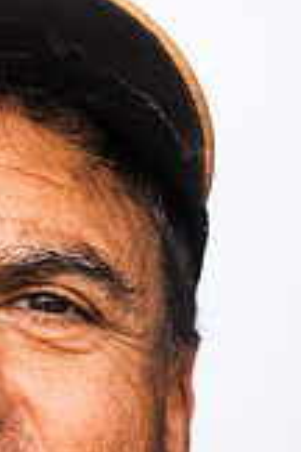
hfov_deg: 5.9
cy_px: 488
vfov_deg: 8.8
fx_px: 2897
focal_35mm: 231
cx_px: -75
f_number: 4.5
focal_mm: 83
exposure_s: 1/250
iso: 100
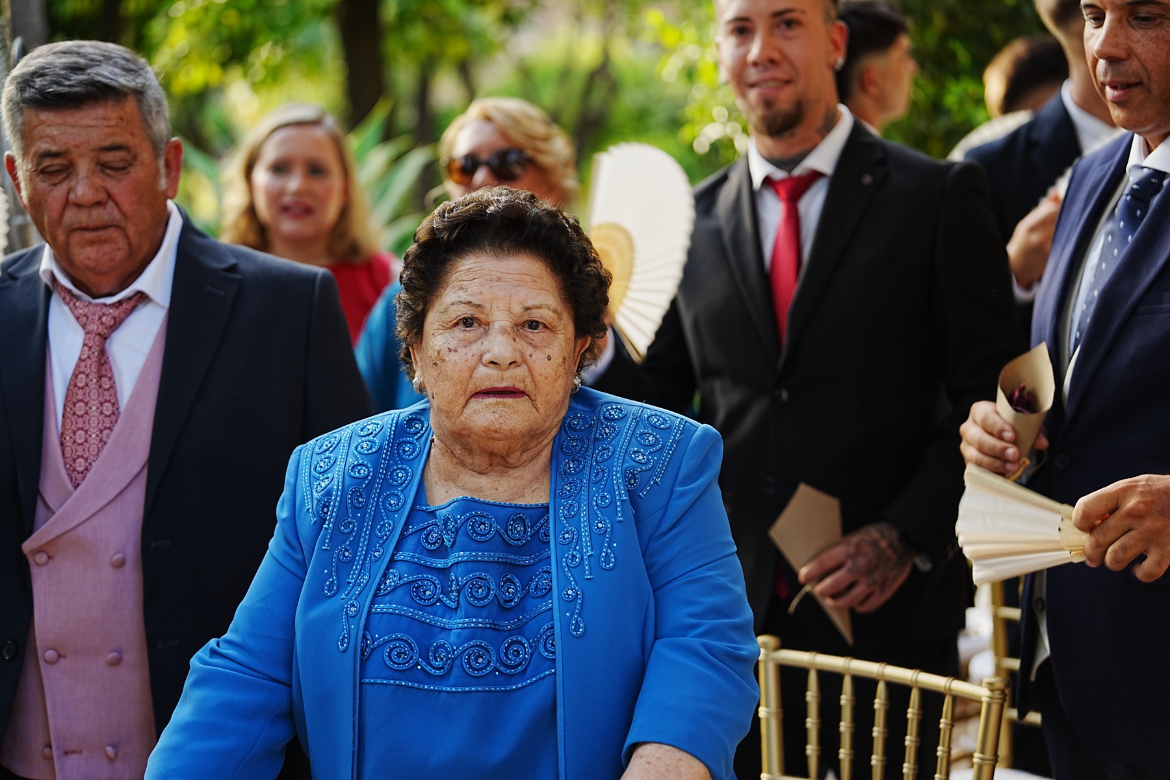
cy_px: 390
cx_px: 585
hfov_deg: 28.8
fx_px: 2275
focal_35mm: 70
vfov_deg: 19.5
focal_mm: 70
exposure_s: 1/160
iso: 125
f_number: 2.8
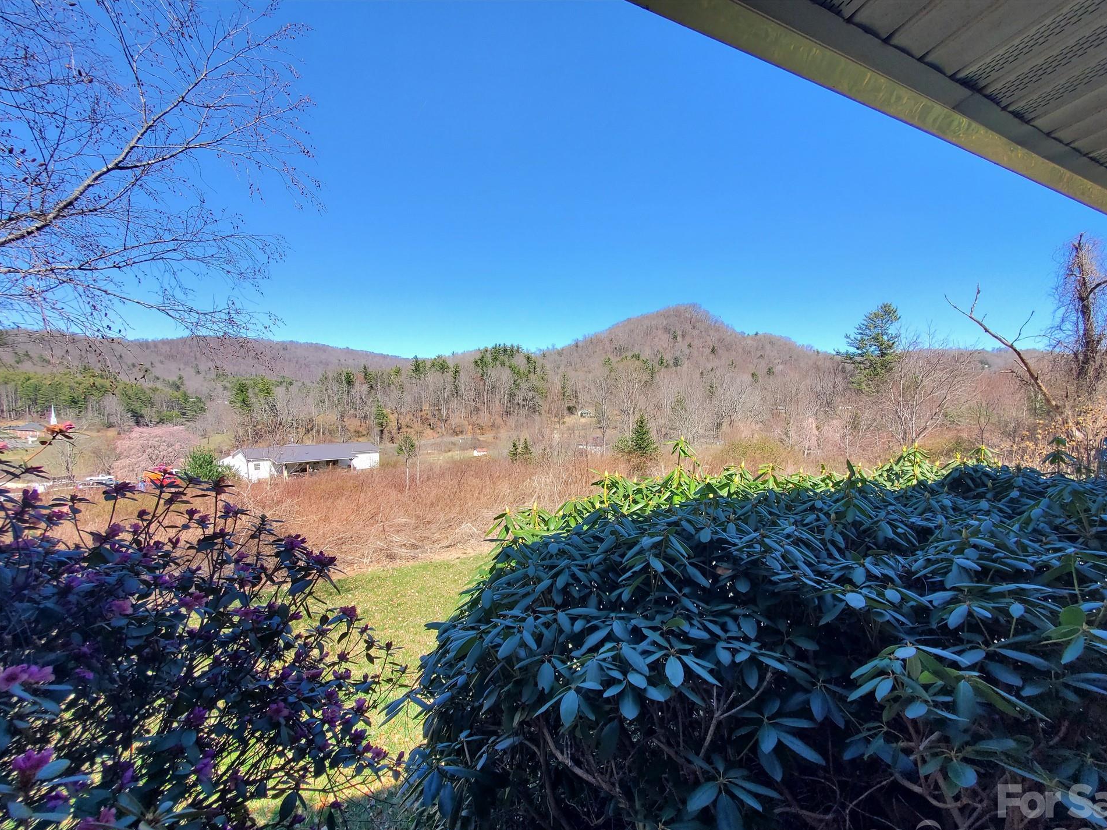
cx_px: 594
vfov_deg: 85.5
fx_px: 448
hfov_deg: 101.9
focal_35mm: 14
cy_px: 446
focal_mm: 1.8
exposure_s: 1/501
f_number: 2.2
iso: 50
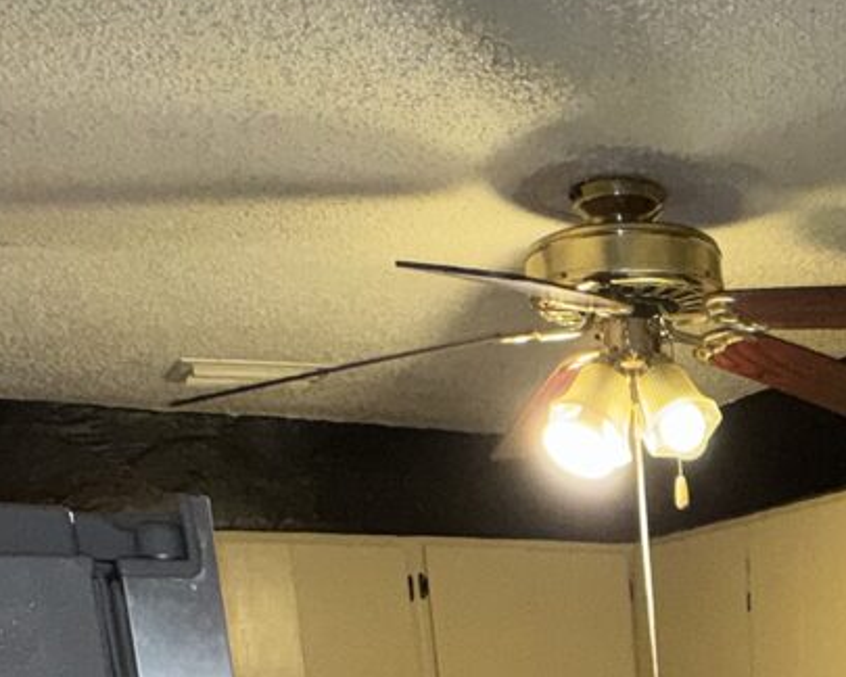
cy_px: 1097
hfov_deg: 32.4
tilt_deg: -17.1
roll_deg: +3.1
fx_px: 1352
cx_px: 815
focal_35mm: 54
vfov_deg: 21.8
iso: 160
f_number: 2.2
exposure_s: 1/60
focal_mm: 2.22
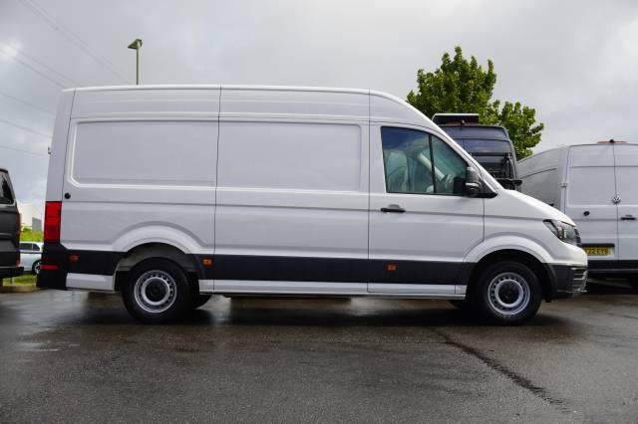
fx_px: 691
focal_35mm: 39
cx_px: 319
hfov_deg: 49.6
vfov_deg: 34.2
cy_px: 212
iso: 100
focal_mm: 26
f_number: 8
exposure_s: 1/100
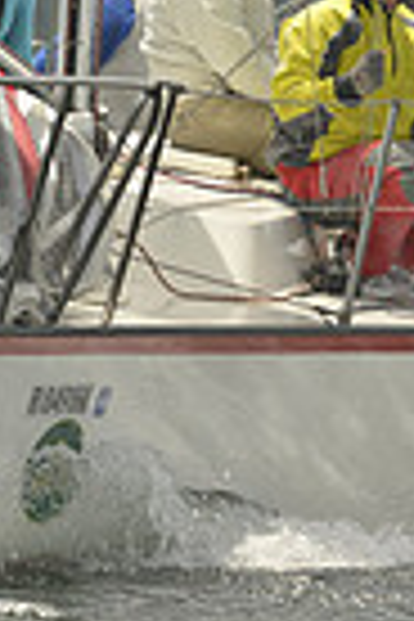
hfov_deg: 1.5
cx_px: 148
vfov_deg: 2.2
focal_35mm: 928
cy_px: 25
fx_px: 16007
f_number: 7.1
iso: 280
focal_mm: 220
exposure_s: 1/1250
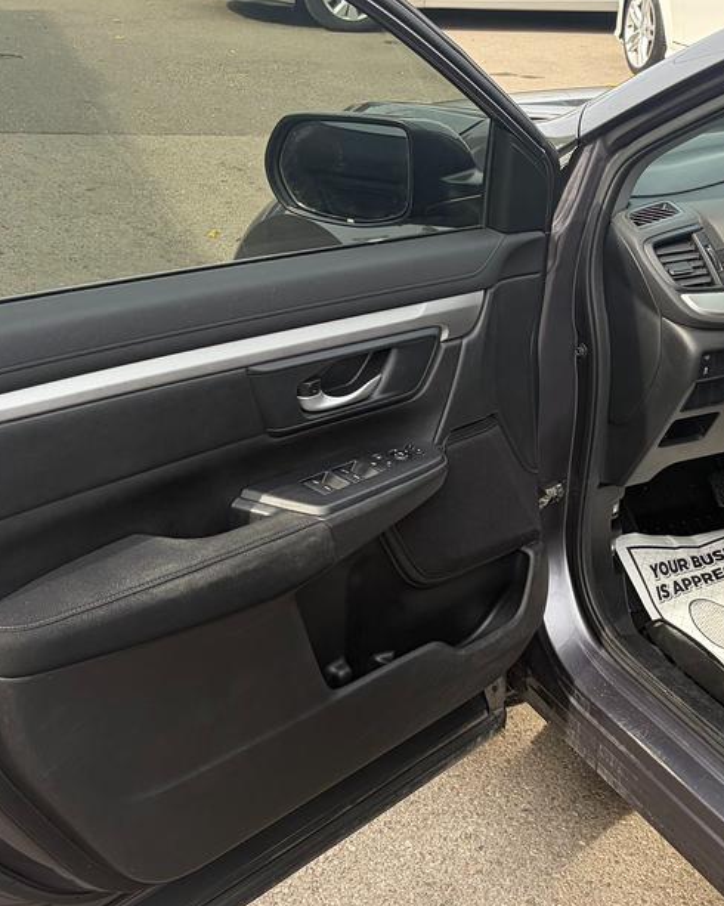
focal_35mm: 53
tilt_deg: -23.1
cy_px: 390
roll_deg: -3.9
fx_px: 1420
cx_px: 557
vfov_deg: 35.3
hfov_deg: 28.1
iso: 64
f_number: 1.6
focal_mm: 5.96
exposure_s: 1/773
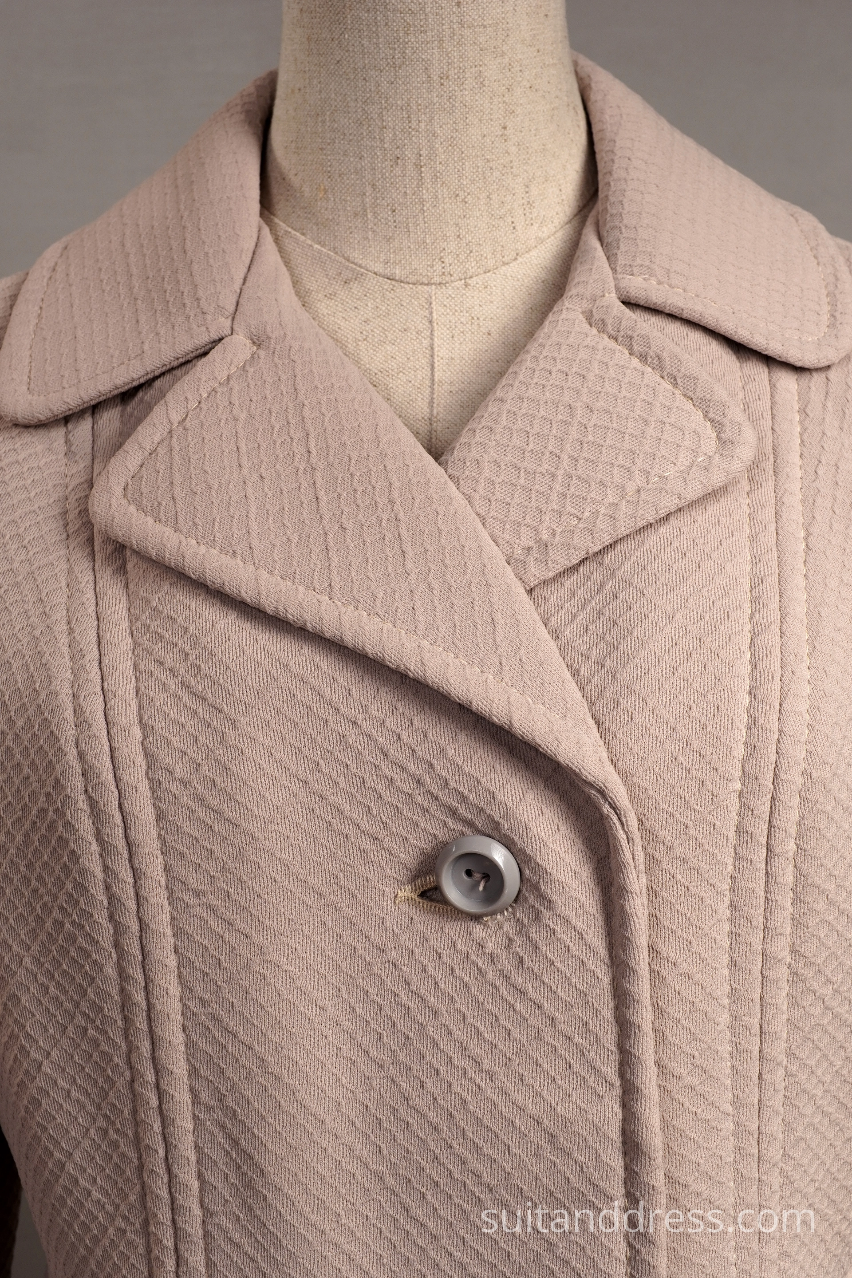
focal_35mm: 48
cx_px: 426
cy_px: 639
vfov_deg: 41.1
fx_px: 1704
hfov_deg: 28.1
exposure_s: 1/25
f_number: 9
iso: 250
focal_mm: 32
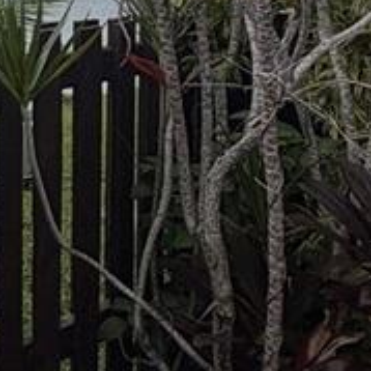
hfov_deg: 14.8
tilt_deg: -0.7
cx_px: -473
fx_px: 1006
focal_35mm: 83
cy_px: -60
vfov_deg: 19.8
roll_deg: +1.7
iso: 20
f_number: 2.2
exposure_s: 1/770
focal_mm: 2.22
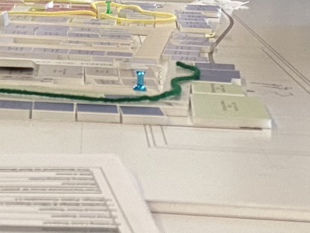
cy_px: -219
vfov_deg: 10.4
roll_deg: -0.3
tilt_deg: +6.2
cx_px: -107
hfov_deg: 14.3
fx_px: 1182
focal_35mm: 132
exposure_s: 1/60
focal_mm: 4.25
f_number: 1.8
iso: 125
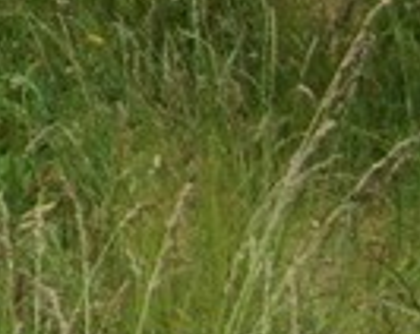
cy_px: -498
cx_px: -834
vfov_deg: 5.2
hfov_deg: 6.2
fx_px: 3550
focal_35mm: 286
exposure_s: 1/400
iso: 64
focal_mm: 6.3
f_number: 2.8
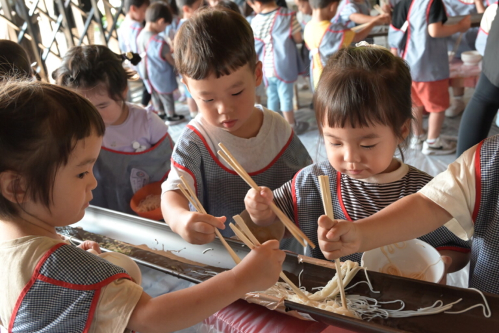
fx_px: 527
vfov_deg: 35.1
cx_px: 250
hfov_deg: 50.7
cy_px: 166
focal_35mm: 38
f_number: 7.1
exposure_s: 1/125
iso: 5000
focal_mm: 38
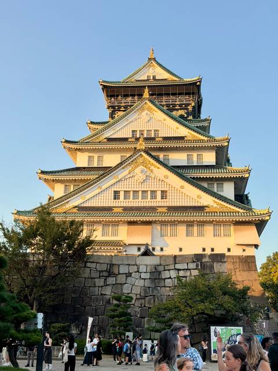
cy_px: 186
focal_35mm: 48
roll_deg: -2.1
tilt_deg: +16.1
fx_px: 514
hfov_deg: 30.3
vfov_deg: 39.7
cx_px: 139
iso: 64
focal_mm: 6.76
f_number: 1.78
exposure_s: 1/1330
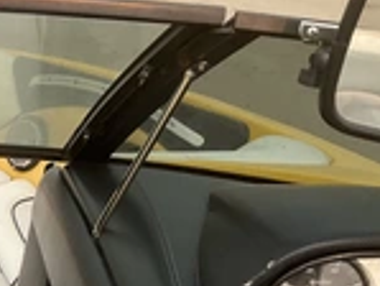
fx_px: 857
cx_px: -77
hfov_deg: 22.9
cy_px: 375
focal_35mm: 78
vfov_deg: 17.7
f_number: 1.8
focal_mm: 3
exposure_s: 1/635
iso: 25
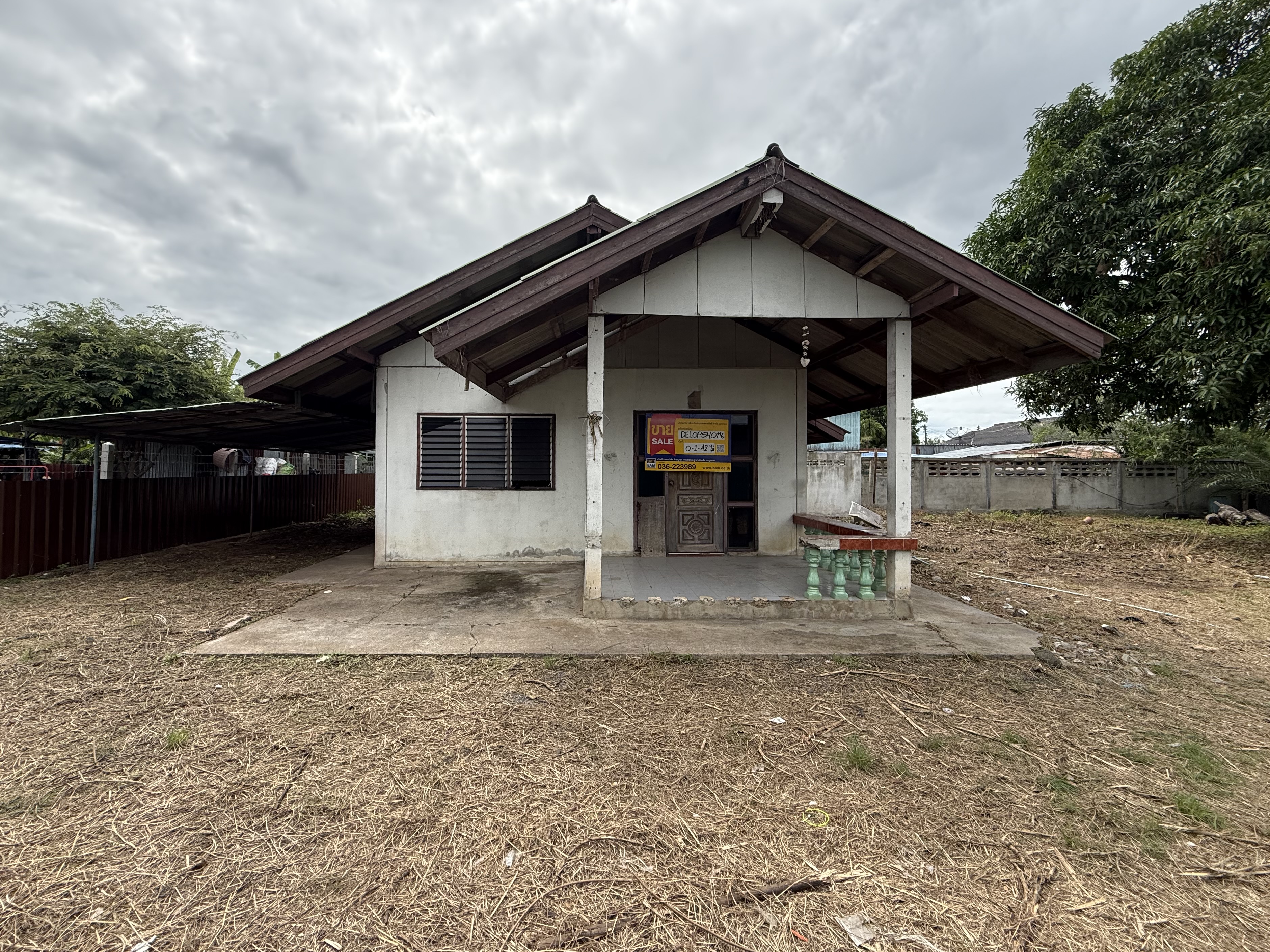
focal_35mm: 15
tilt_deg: +2.0
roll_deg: +0.1
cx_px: 605
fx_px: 550
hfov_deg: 98.1
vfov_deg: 81.7
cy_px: 459
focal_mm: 2.22
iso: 64
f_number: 2.2
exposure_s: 1/1497
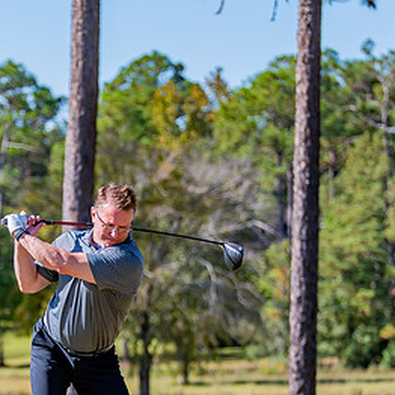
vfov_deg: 7.4
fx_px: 3060
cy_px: 319
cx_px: 106
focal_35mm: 237
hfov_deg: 7.4
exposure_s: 1/1000
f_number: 2.8
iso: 100
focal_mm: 100
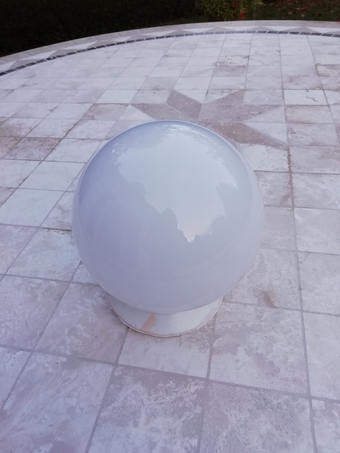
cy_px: 226
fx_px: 340
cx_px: 170
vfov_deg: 67.3
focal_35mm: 26
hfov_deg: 53.1
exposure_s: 1/60
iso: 64
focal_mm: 3.46
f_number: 2.2
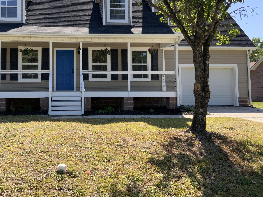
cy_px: 68
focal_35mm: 40
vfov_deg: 35.6
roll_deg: -0.6
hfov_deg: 46.0
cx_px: 85
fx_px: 304
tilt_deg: +5.7
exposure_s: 1/709
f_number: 1.8
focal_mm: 3
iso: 16
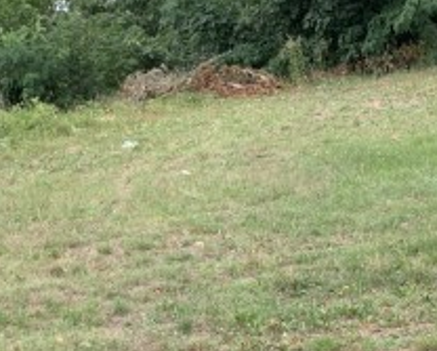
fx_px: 1010
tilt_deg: -14.7
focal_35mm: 78
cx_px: 122
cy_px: 322
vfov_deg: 19.3
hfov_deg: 24.2
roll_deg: +7.0
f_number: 1.8
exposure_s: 1/298
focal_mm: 4.25
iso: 25
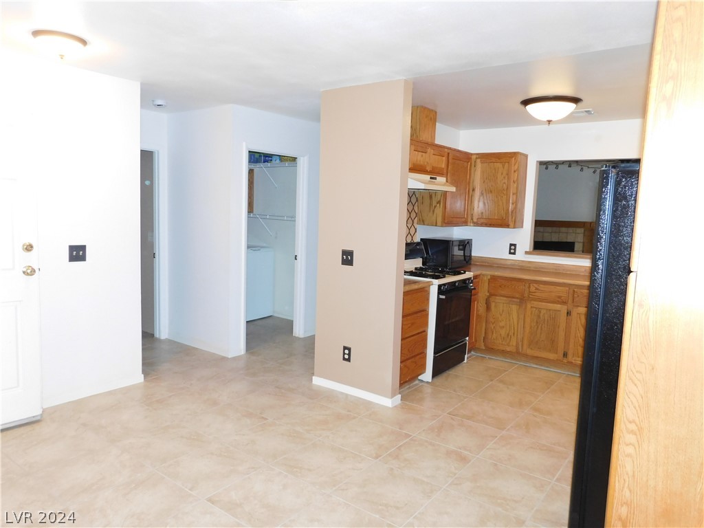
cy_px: 264
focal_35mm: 24
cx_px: 352
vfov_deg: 56.8
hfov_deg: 71.6
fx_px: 488
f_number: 3
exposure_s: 1/30
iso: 280
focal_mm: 4.1
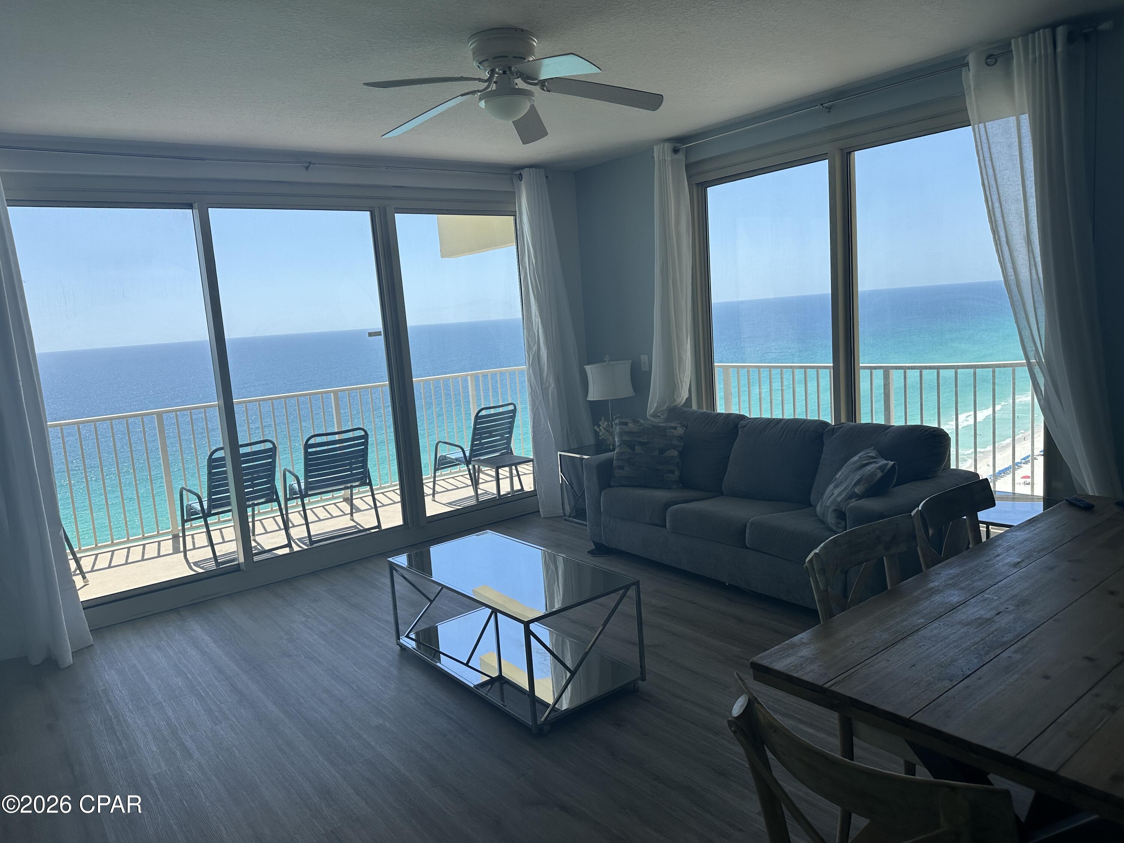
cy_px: 422
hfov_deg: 71.6
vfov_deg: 56.8
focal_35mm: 24
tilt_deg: -7.9
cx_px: 562
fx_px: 779
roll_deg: +4.0
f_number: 1.78
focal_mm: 6.86
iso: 80
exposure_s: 1/1374
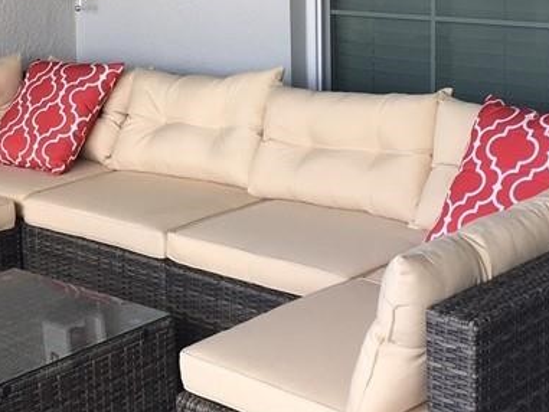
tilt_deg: -7.6
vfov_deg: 18.6
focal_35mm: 78
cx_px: 156
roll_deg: +2.0
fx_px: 1237
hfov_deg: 24.8
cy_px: 56
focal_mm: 4.15
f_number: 2.2
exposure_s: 1/40
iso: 25
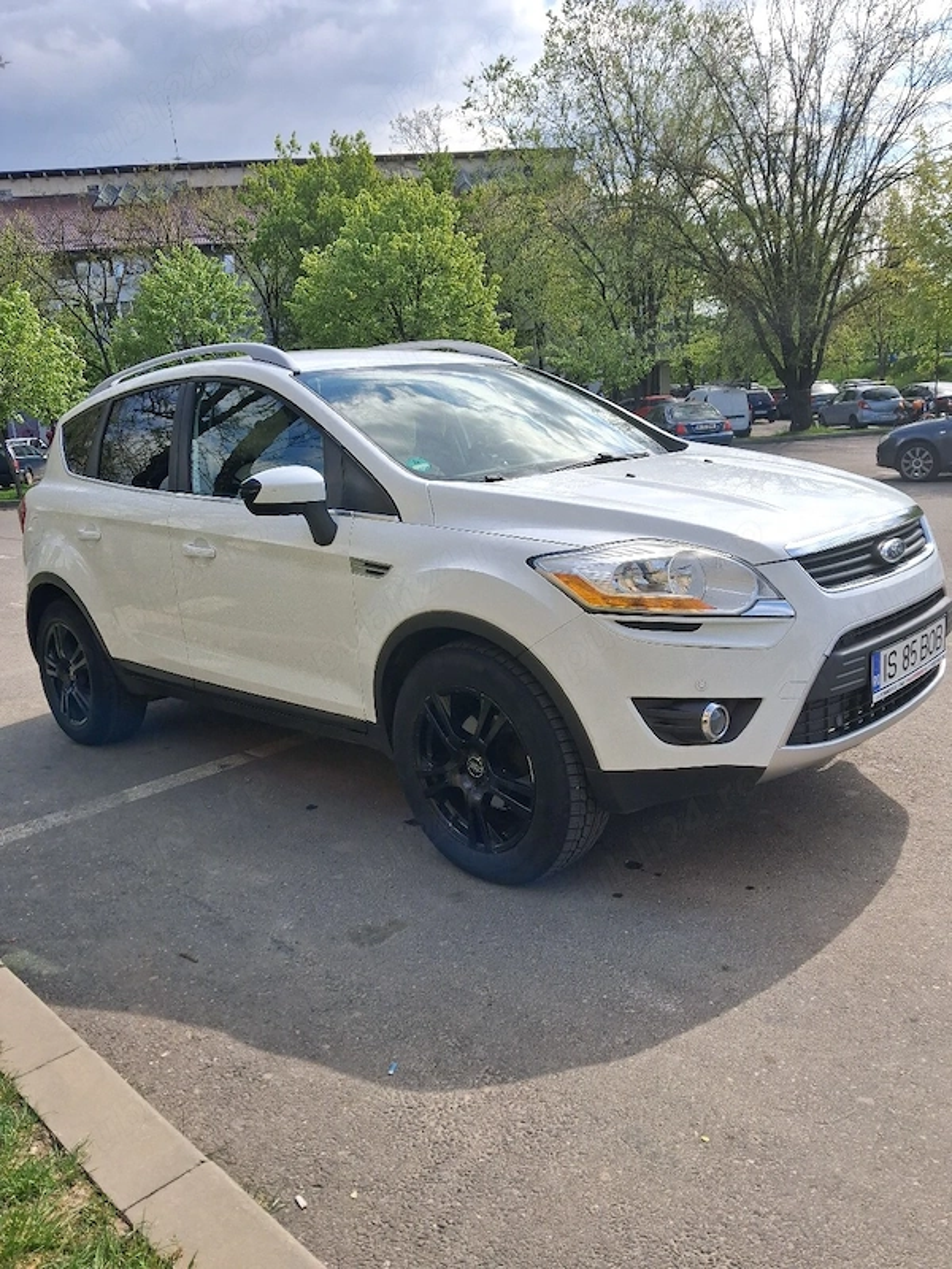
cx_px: 476
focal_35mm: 27
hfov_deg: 51.4
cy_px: 634
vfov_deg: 65.3
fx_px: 990
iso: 25
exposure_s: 1/588
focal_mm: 4
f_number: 1.8
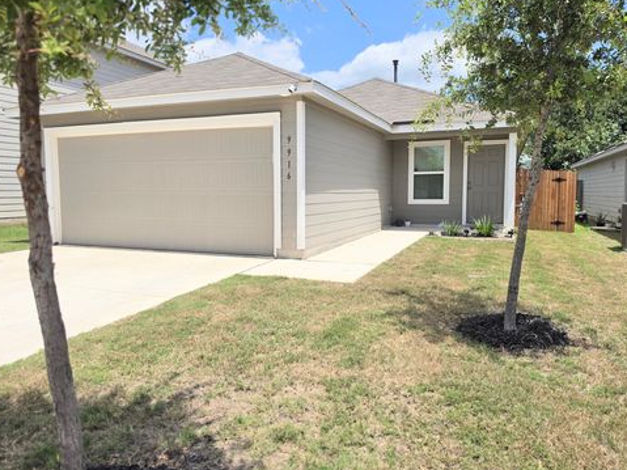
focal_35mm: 24
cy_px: 231
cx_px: 313
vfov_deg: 56.8
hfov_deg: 71.6
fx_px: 435
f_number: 1.4
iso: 40
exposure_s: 1/7939
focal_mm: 6.5
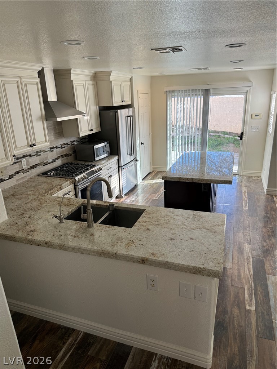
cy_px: 184
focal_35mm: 24
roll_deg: +2.7
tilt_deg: -18.8
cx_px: 138
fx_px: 256
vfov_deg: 71.6
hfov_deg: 56.8
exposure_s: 1/137
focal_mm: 6.86
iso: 80
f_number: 1.78
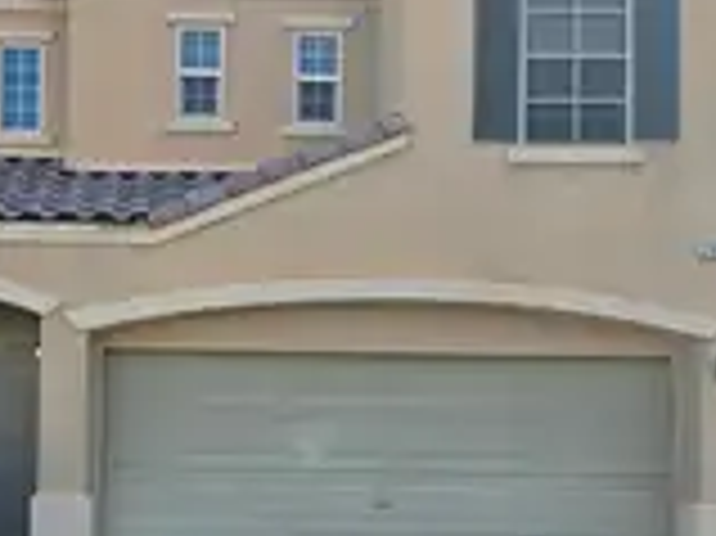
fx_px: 1199
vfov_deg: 25.0
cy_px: 365
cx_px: 221
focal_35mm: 58
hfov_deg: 32.9
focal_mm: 6.5
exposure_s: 1/4055
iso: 64
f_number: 1.4
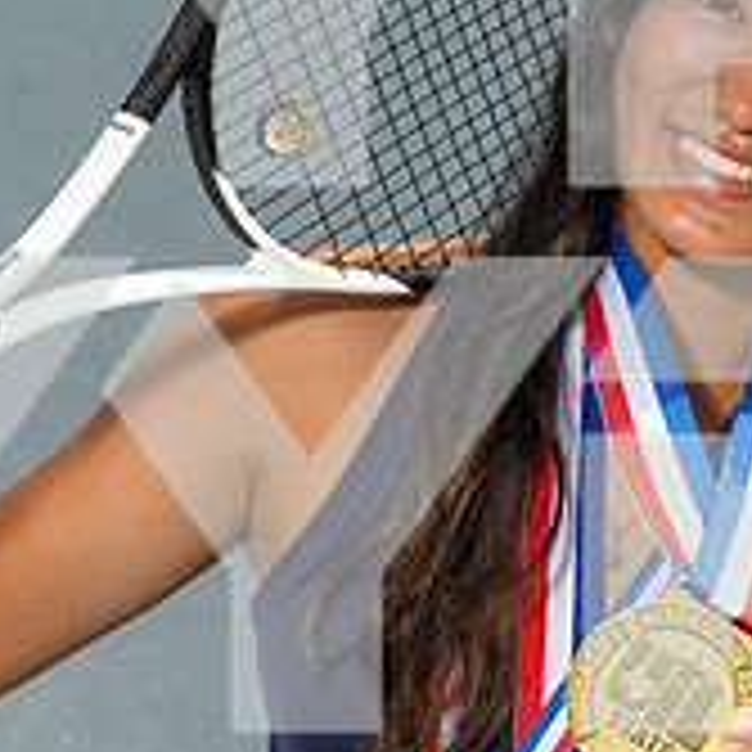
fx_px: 2826
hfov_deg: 15.1
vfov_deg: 15.1
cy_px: 498
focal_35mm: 115
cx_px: 495
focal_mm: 39
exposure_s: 1/250
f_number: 8
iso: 100
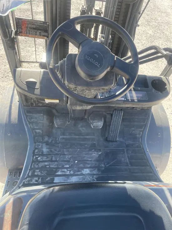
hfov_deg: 53.1
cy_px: 115
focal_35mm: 26
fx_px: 172
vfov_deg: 67.3
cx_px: 86
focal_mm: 4.2
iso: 50
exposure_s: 1/445
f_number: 1.6
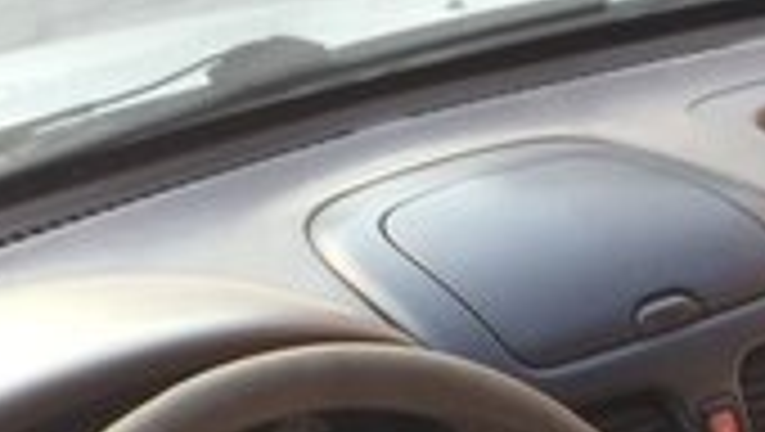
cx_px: 441
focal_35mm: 92
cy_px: 792
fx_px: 1868
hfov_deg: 23.1
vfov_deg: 12.1
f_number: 2.2
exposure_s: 1/100
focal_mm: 4.15
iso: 32
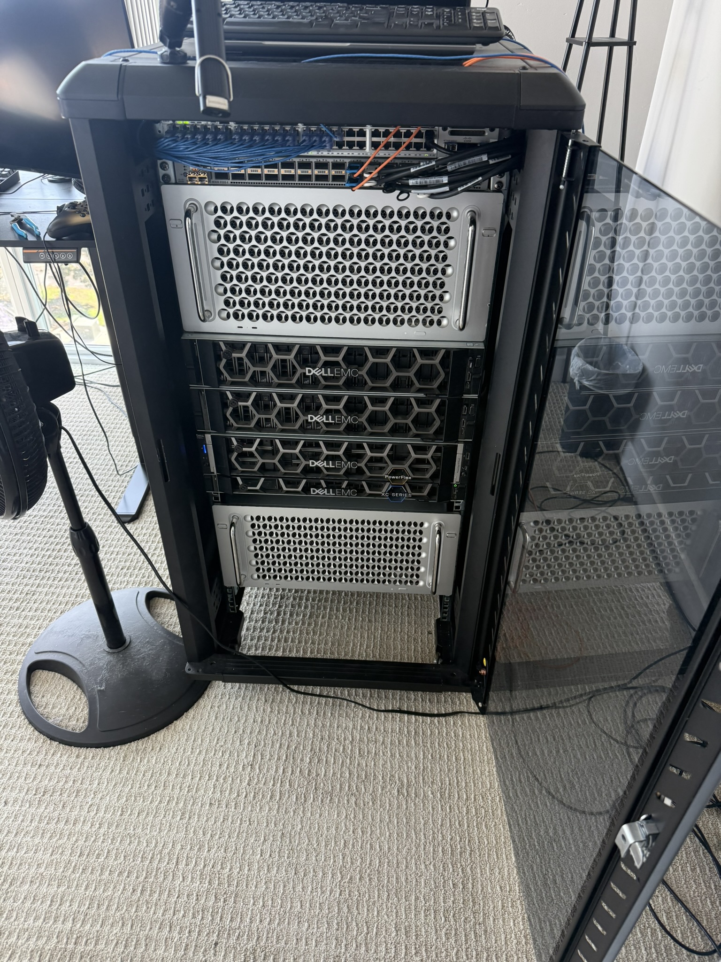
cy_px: 481
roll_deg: +0.8
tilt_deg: -36.4
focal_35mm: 24
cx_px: 360
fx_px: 667
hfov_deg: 56.8
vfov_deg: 71.6
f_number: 1.78
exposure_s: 1/140
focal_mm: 6.76
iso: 200
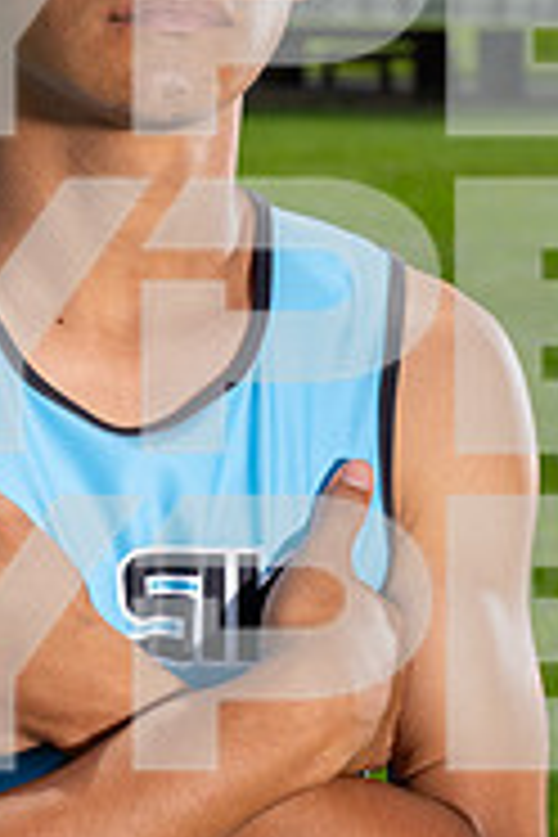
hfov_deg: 8.6
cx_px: 90
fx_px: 3720
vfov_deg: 12.8
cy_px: 320
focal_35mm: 160
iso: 250
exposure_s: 1/1250
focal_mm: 66
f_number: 8
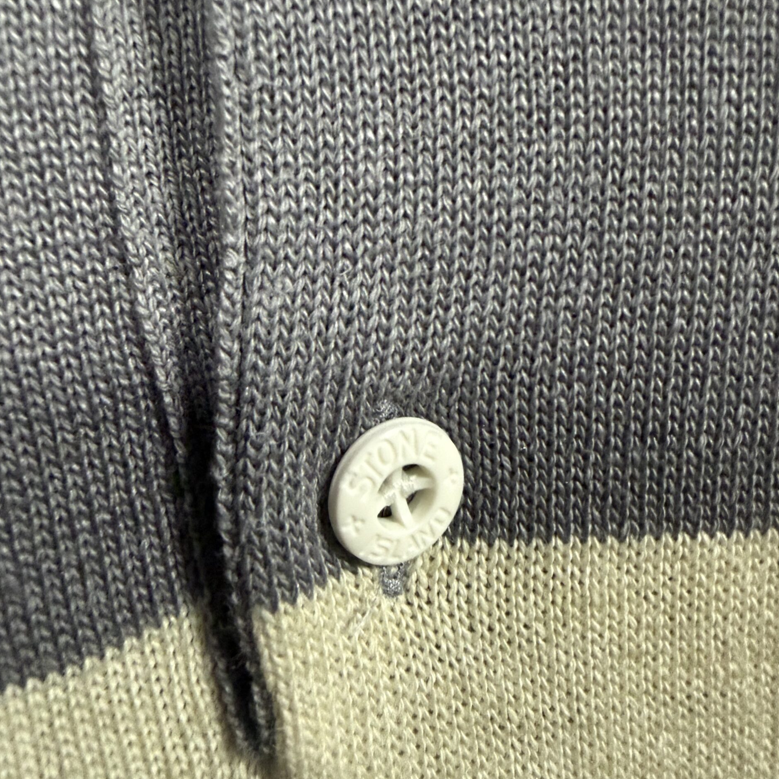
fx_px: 738
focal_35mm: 29
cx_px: 392
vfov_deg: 55.6
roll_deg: +4.5
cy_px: 364
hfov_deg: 55.6
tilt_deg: -3.8
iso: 500
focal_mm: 2.22
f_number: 2.2
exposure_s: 1/51
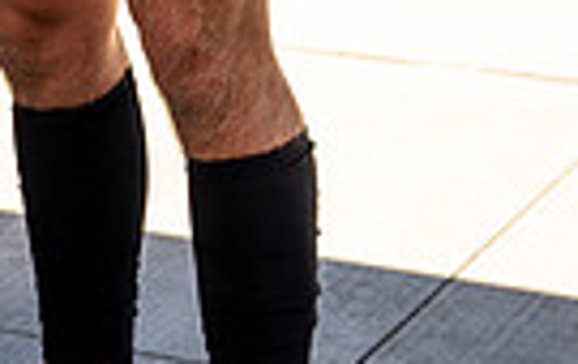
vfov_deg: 8.0
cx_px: 124
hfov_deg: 13.9
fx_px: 2352
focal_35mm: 149
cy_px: -570
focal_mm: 44
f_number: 8
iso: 100
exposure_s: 1/125
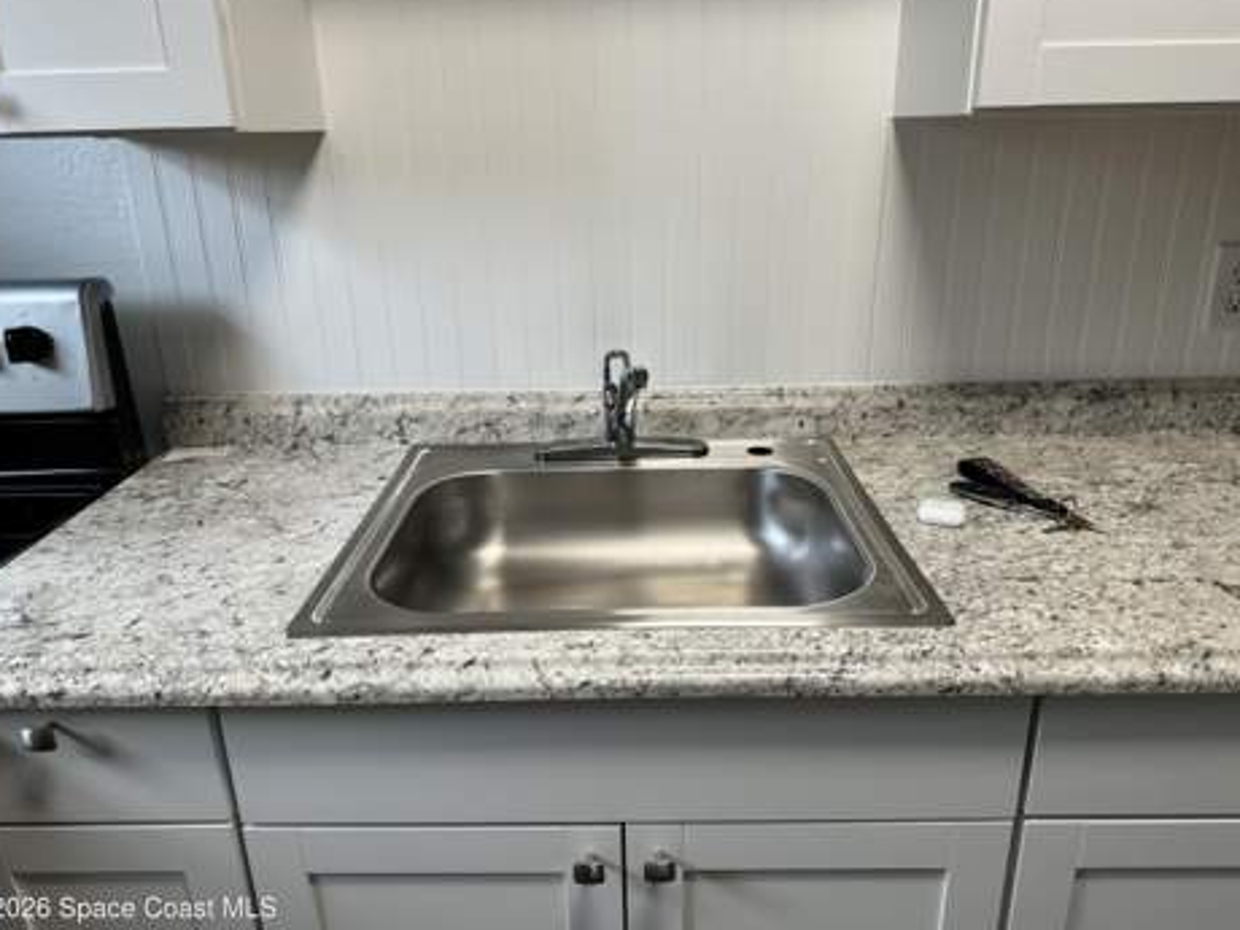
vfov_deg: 54.9
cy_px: 465
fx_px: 896
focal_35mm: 25
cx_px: 615
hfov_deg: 69.4
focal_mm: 6.86
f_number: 1.78
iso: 160
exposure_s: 1/120
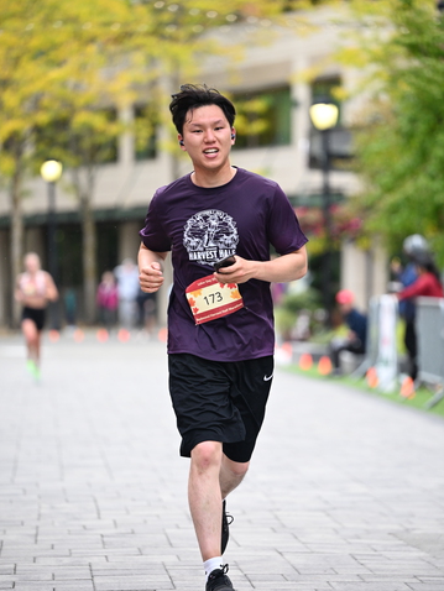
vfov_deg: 11.2
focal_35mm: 177
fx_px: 3024
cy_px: 314
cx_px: 224
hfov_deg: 8.4
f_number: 2.8
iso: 1250
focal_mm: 160
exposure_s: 1/1600
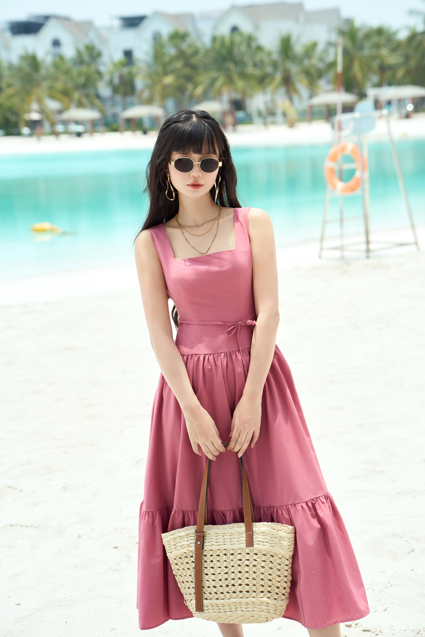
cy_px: 318
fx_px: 1221
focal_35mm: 69
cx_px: 212
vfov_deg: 29.2
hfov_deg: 19.7
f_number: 4
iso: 100
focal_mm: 69
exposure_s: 1/640
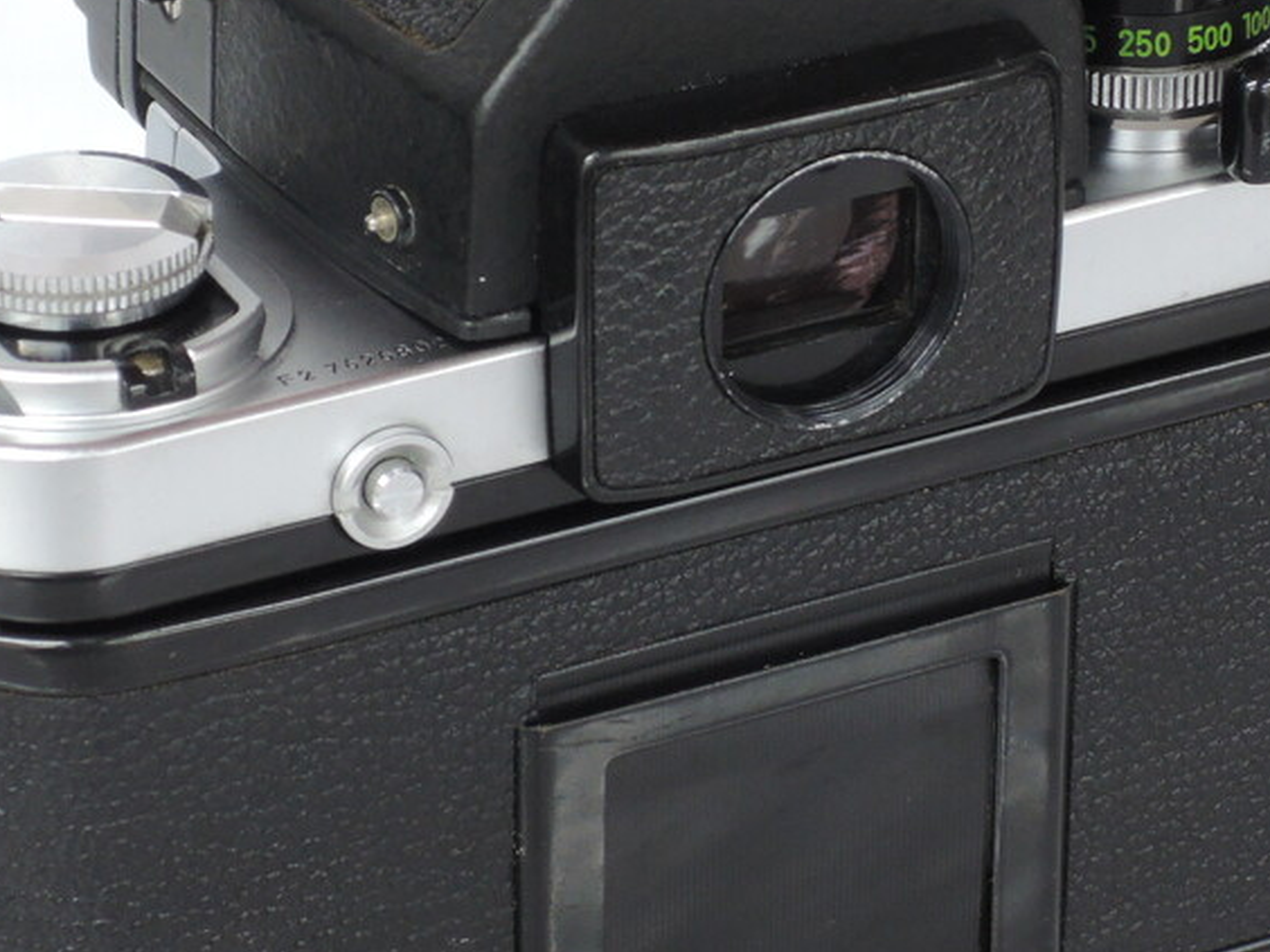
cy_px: 439
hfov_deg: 9.8
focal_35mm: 202
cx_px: 709
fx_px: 7411
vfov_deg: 7.4
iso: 400
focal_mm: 20.2
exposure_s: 1/15
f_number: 5.6
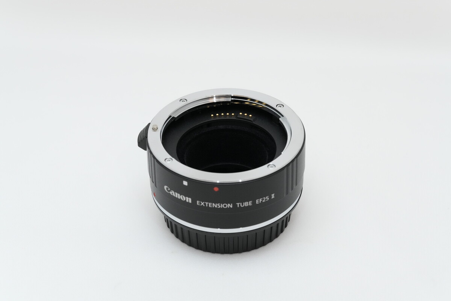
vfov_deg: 15.2
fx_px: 1127
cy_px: 150
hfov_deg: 22.6
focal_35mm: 90
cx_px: 226
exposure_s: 1/100
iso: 4000
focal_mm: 90
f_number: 13
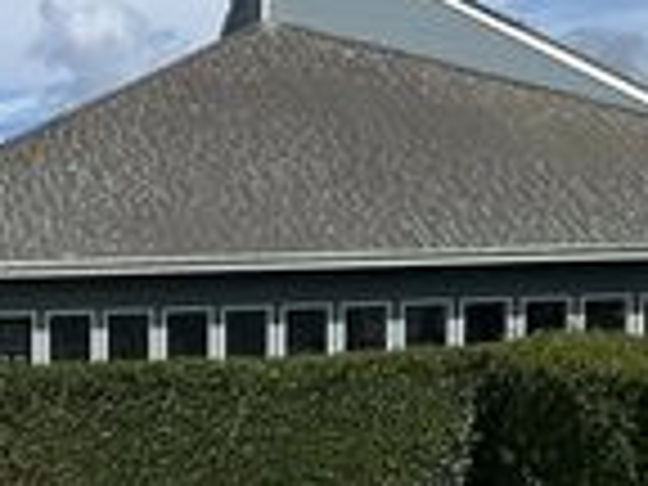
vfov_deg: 13.4
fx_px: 2003
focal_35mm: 107
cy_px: 608
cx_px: -171
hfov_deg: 17.4
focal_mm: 6.86
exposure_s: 1/7042
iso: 80
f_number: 1.78
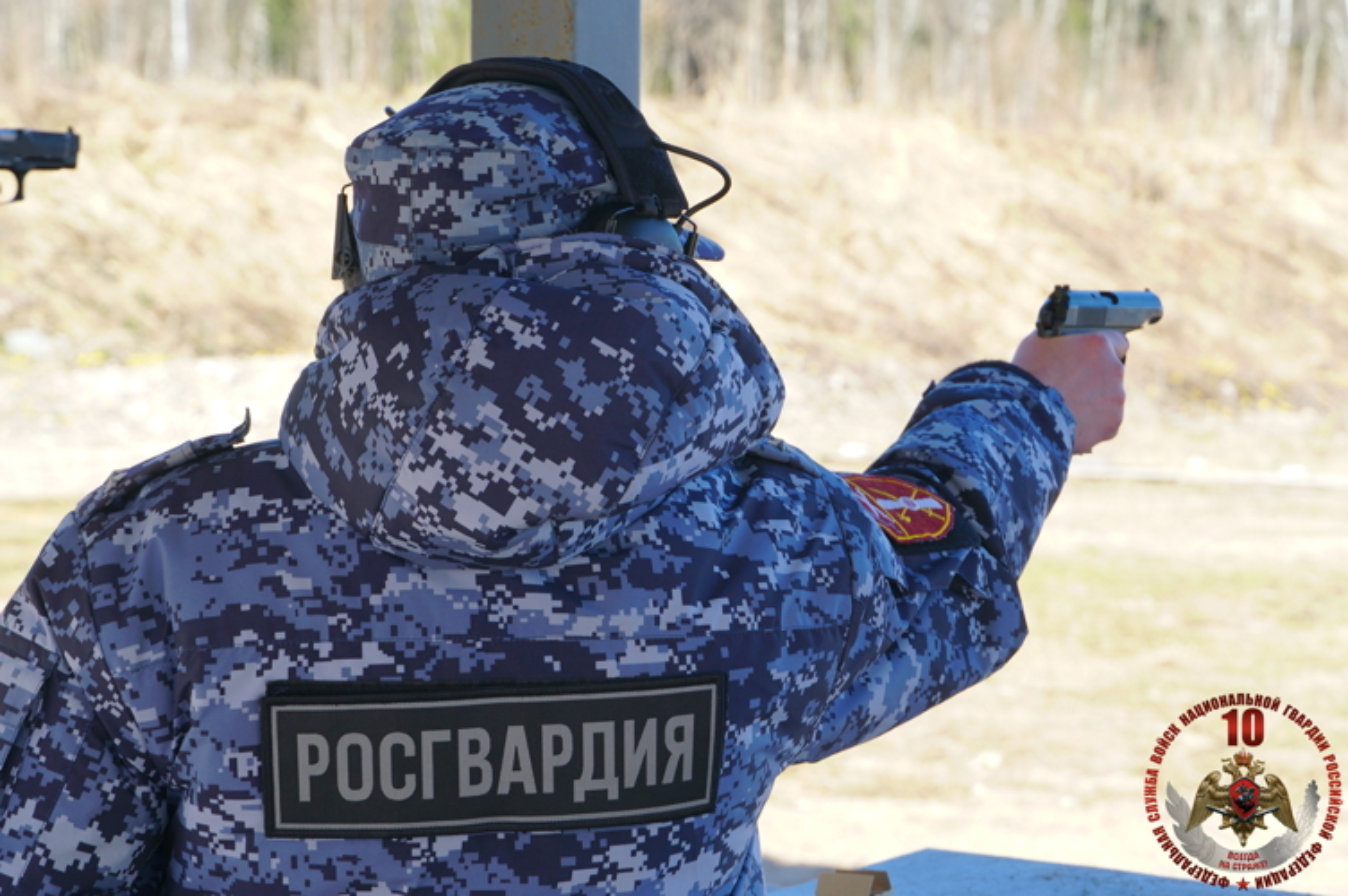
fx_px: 3928
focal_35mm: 105
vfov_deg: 13.0
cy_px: 448
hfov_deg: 19.5
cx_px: 674
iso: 400
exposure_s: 1/200
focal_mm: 70
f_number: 8
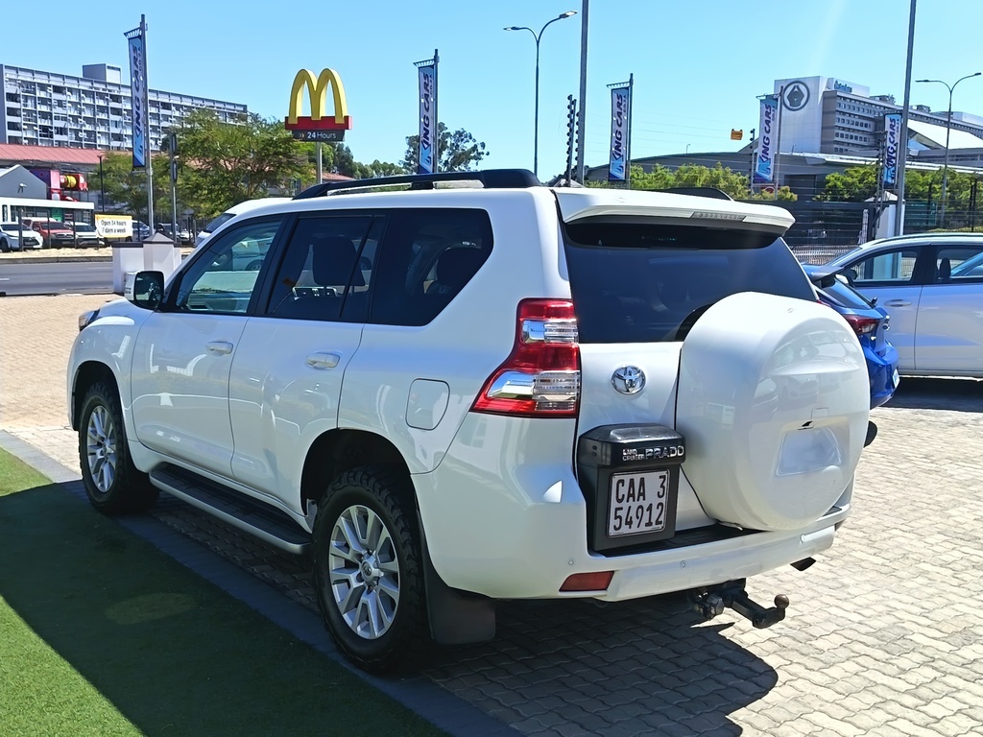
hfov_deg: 50.1
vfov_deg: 38.7
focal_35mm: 37
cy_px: 368
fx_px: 1051
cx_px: 492
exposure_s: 1/640
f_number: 1.75
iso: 100
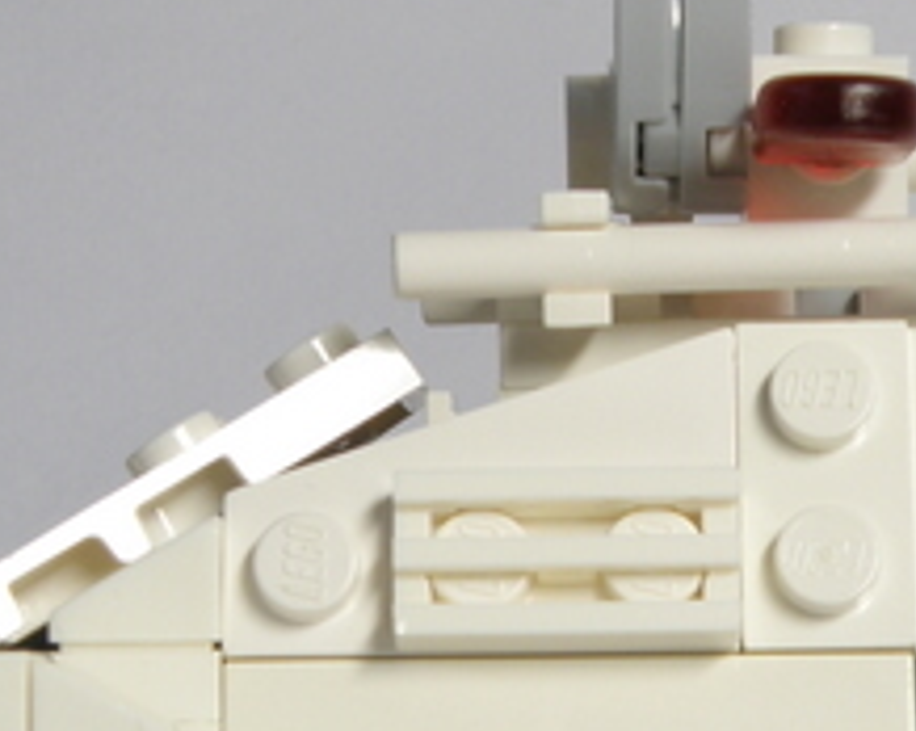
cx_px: 639
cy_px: 607
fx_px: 4280
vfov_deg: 9.7
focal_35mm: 158
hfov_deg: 12.2
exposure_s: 1/25
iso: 64
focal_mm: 9.77
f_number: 5
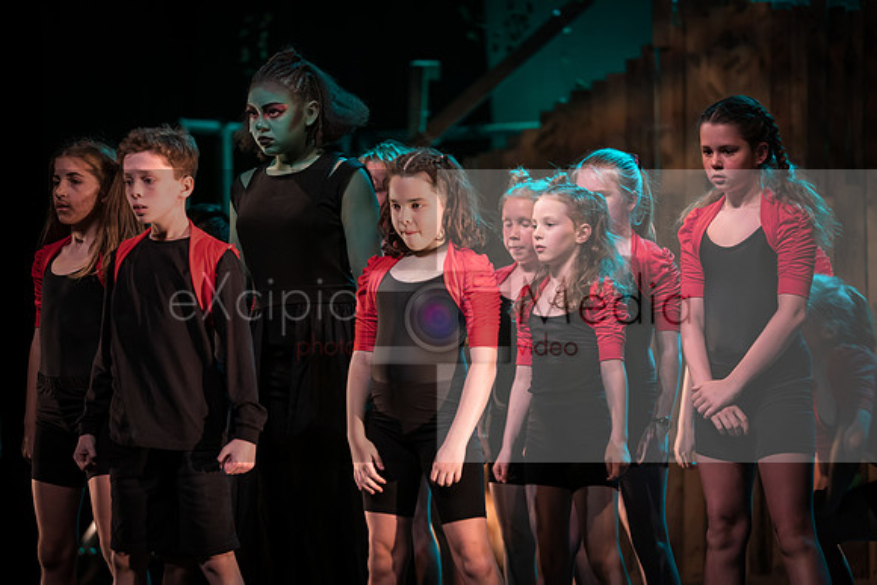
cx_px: 415
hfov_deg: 13.1
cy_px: 309
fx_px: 3819
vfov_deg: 8.8
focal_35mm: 157
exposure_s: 1/80
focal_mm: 146
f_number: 2.8
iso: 2000
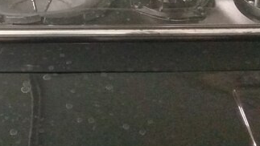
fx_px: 476
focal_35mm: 69
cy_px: -16
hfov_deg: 29.7
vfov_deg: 16.9
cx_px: 42
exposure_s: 1/17
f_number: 2.2
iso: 1250
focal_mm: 3.3
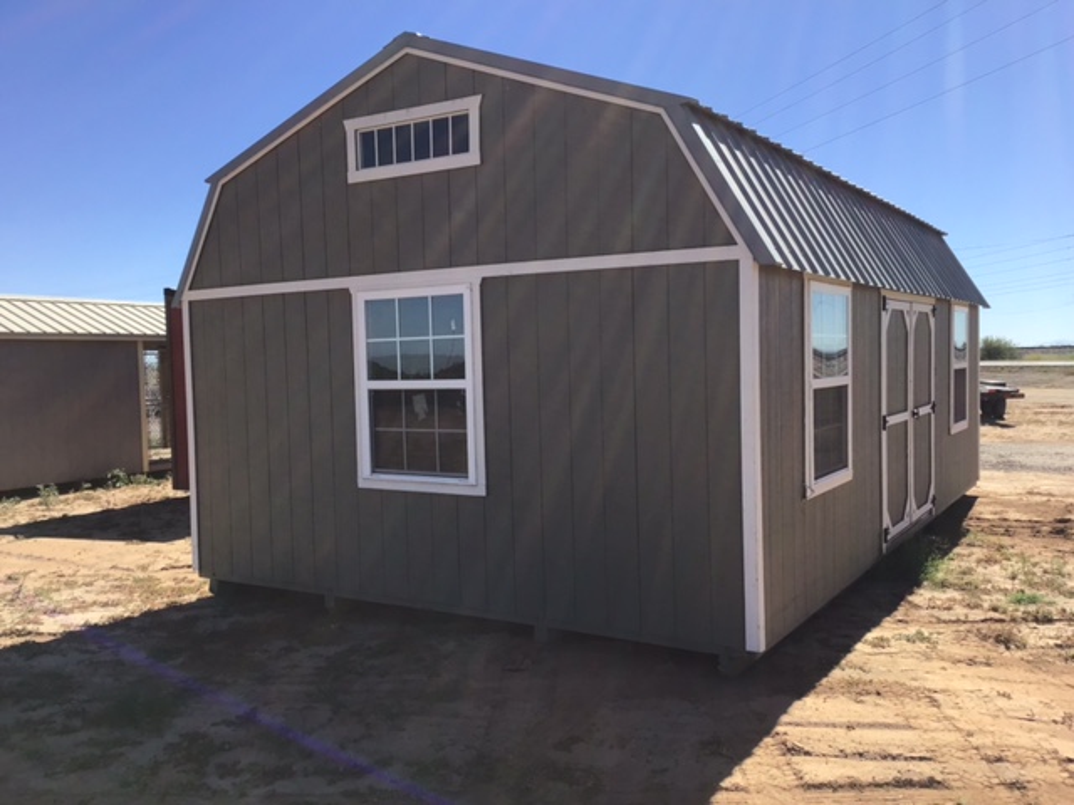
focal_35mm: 31
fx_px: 962
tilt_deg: -3.8
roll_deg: +0.4
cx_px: 537
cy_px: 402
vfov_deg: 45.4
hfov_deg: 58.4
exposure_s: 1/1253
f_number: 2.4
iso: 25
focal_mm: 3.3
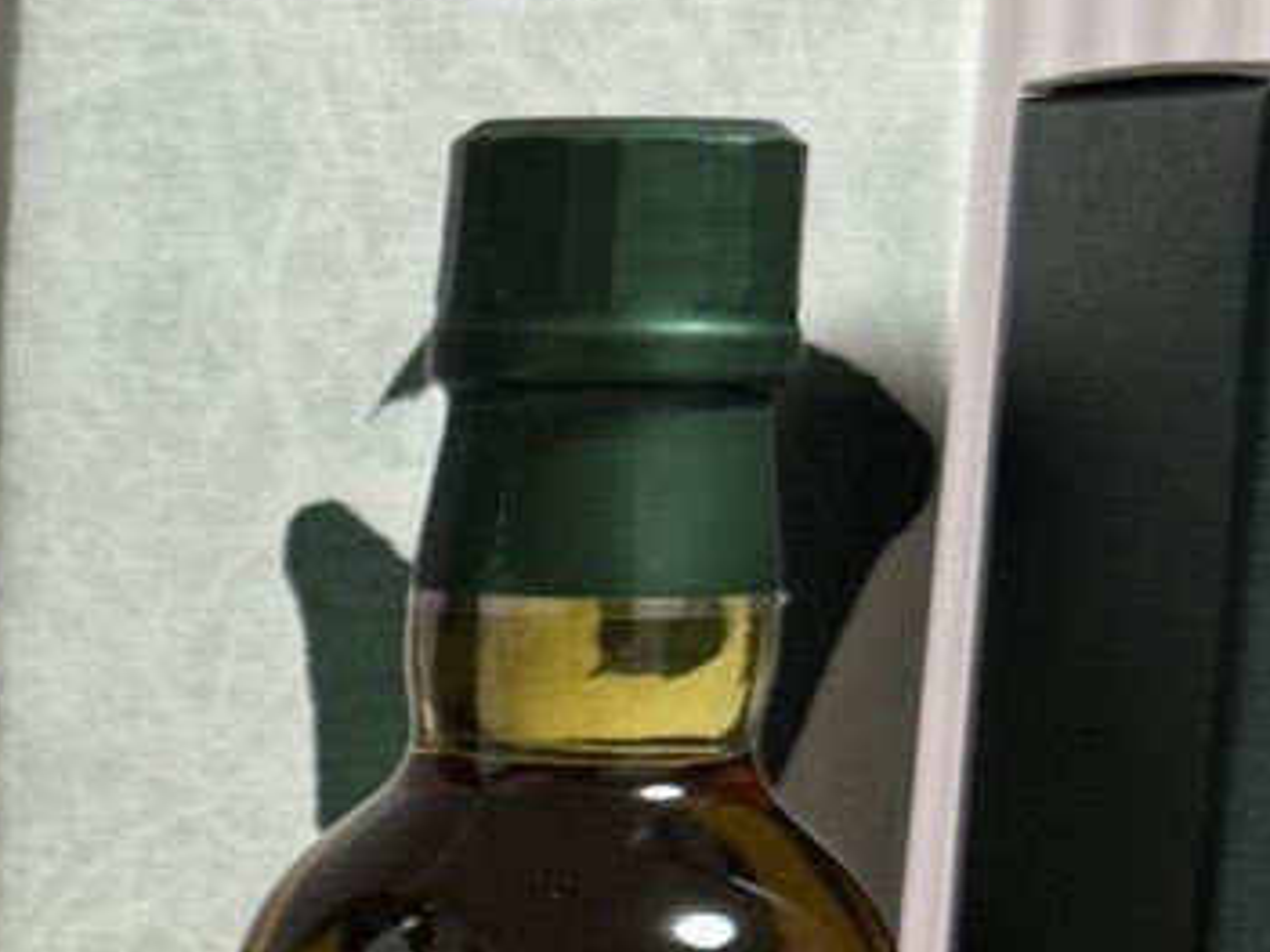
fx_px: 3007
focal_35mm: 82
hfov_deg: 20.8
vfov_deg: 18.0
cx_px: -546
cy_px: 500
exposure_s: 1/50
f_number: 1.78
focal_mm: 6.76
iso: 125
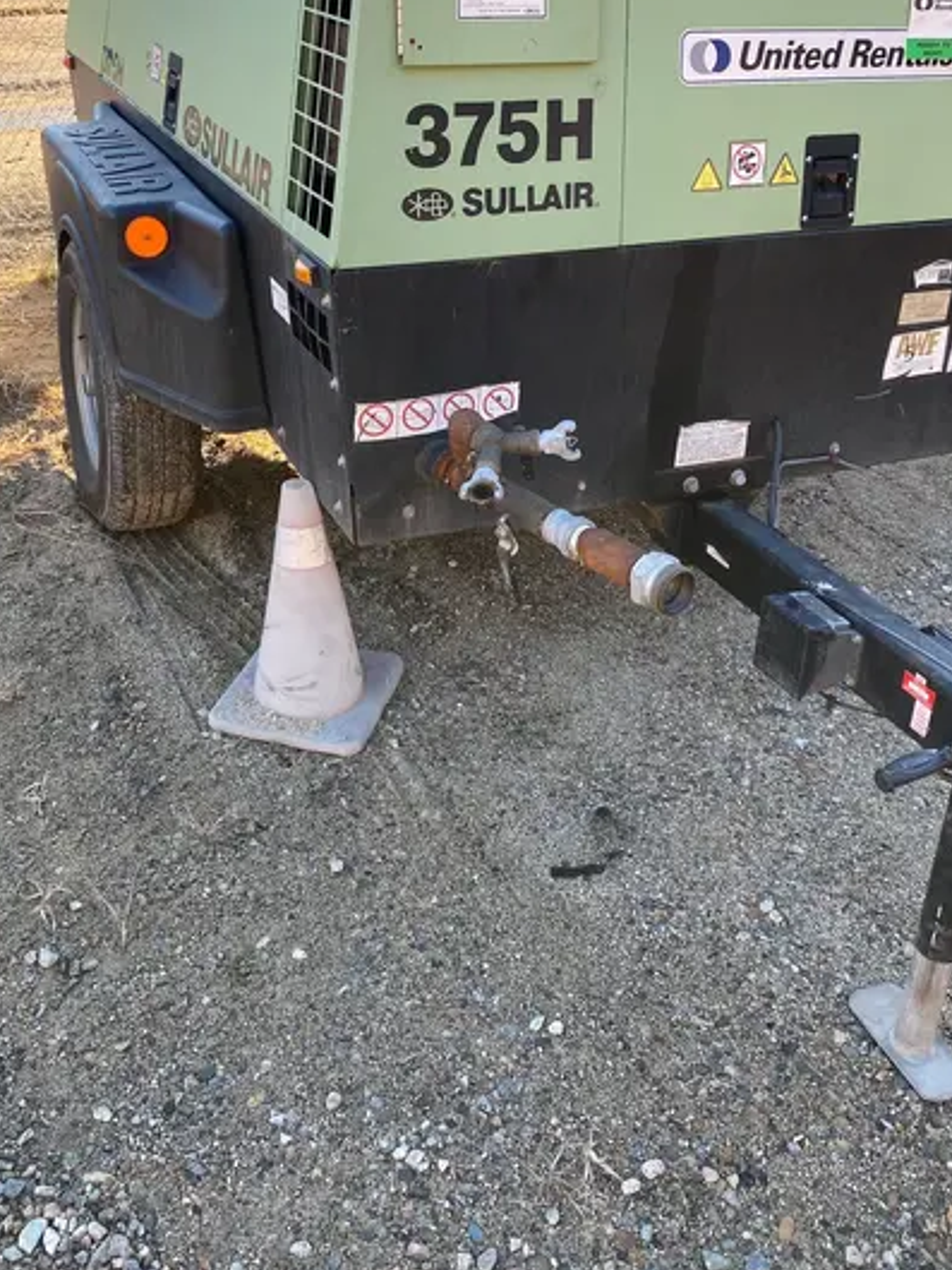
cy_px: 429
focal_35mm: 36
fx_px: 1320
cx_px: 412
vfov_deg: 50.5
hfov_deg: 39.6
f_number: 1.8
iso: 32
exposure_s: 1/162
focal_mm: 4.25
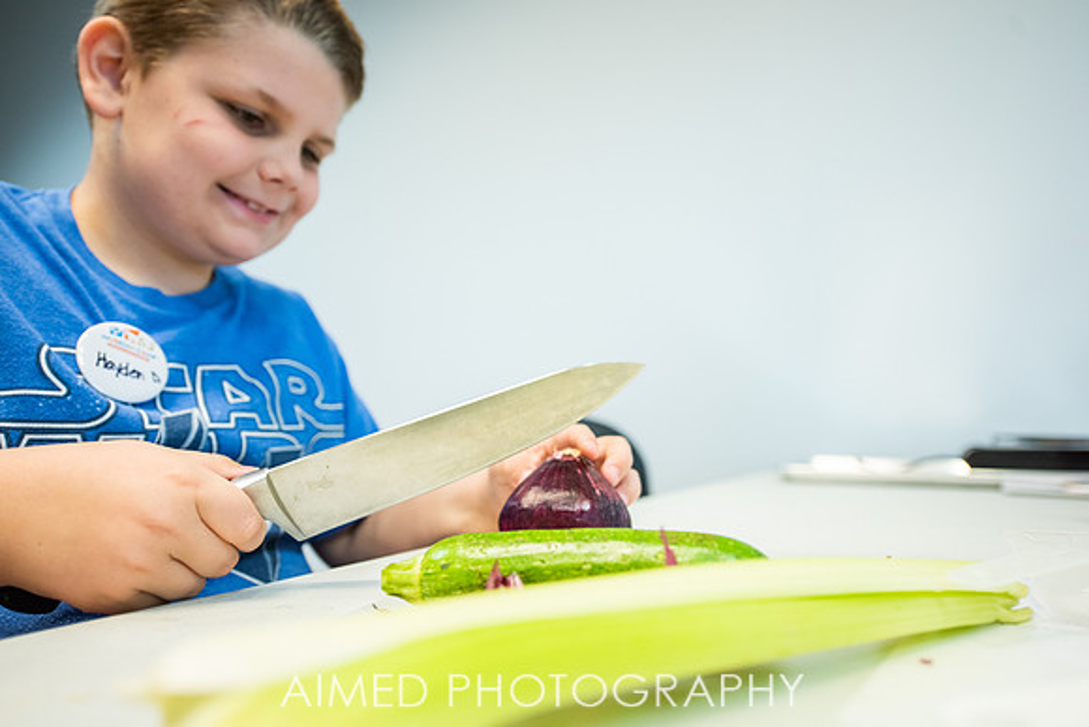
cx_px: 544
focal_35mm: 24
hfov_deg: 73.7
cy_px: 364
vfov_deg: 53.2
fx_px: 726
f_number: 2.8
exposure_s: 1/200
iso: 1250
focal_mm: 24
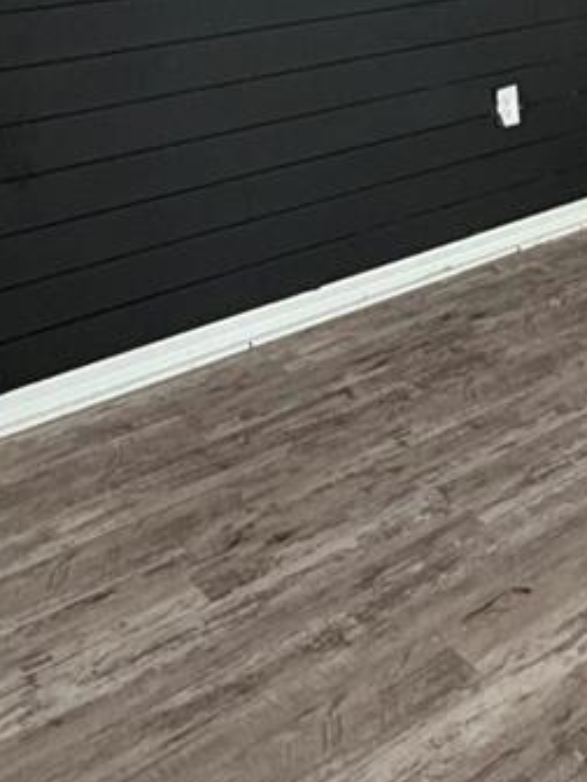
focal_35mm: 50
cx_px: 806
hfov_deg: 24.5
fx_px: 1130
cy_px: 184
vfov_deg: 37.1
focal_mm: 2.22
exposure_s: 1/79
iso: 320
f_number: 2.2
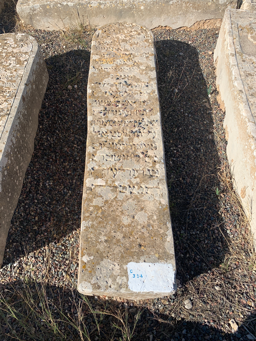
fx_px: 256
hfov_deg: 53.1
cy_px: 170
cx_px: 128
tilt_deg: -58.5
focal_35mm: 26
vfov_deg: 67.3
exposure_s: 1/2364
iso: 25
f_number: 1.8
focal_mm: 4.25
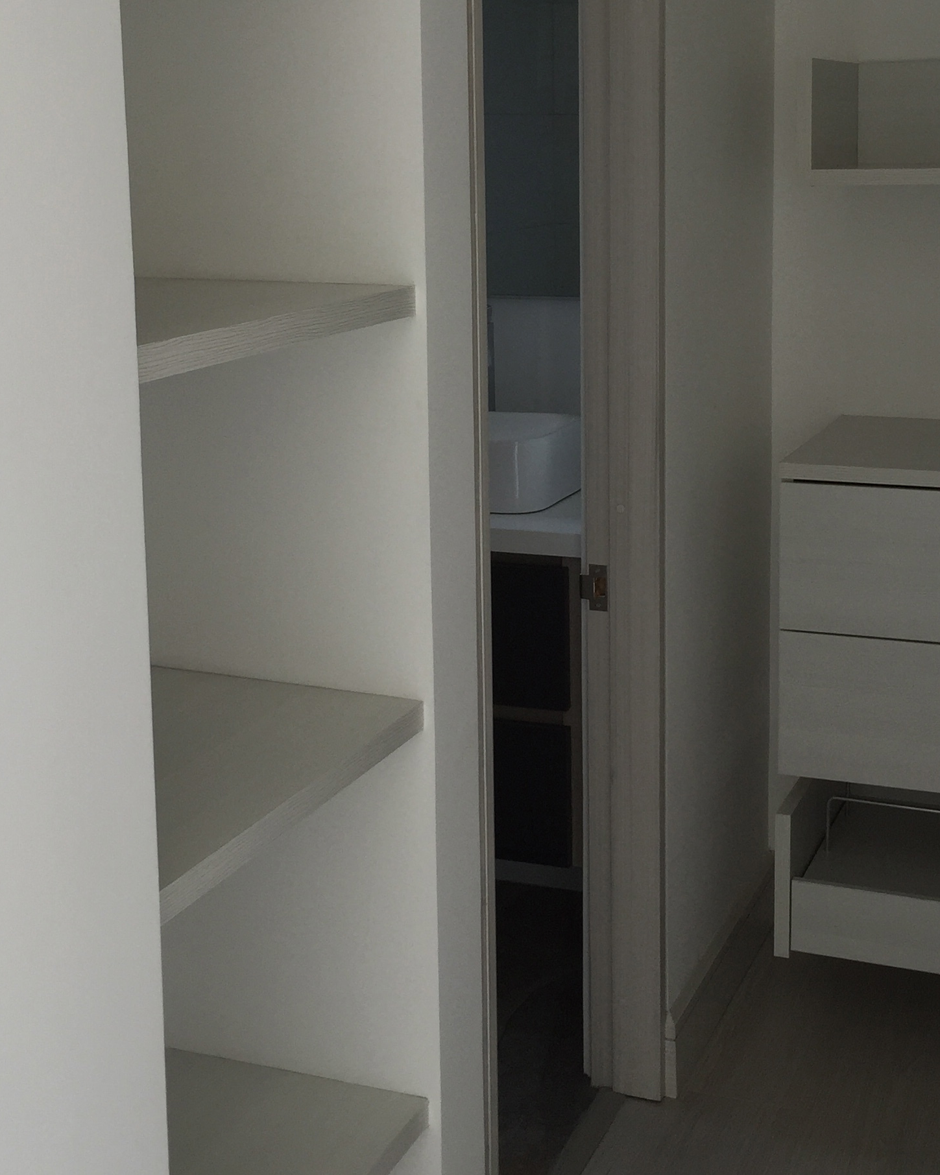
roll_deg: -0.2
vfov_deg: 36.3
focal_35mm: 51
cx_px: 559
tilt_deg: -8.7
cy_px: 405
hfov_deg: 29.6
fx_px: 1774
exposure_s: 1/120
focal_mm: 4.15
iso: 32
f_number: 2.2
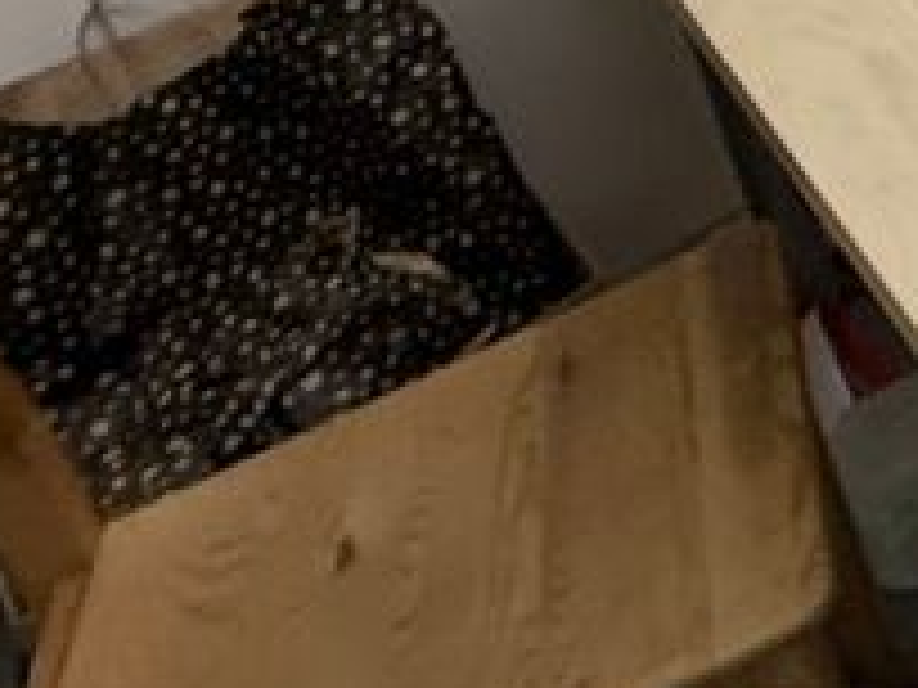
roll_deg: +6.8
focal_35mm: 76
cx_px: 1980
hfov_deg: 16.7
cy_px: -758
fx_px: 2015
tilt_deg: -16.2
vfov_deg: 15.1
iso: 200
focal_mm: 2.22
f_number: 2.2
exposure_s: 1/50
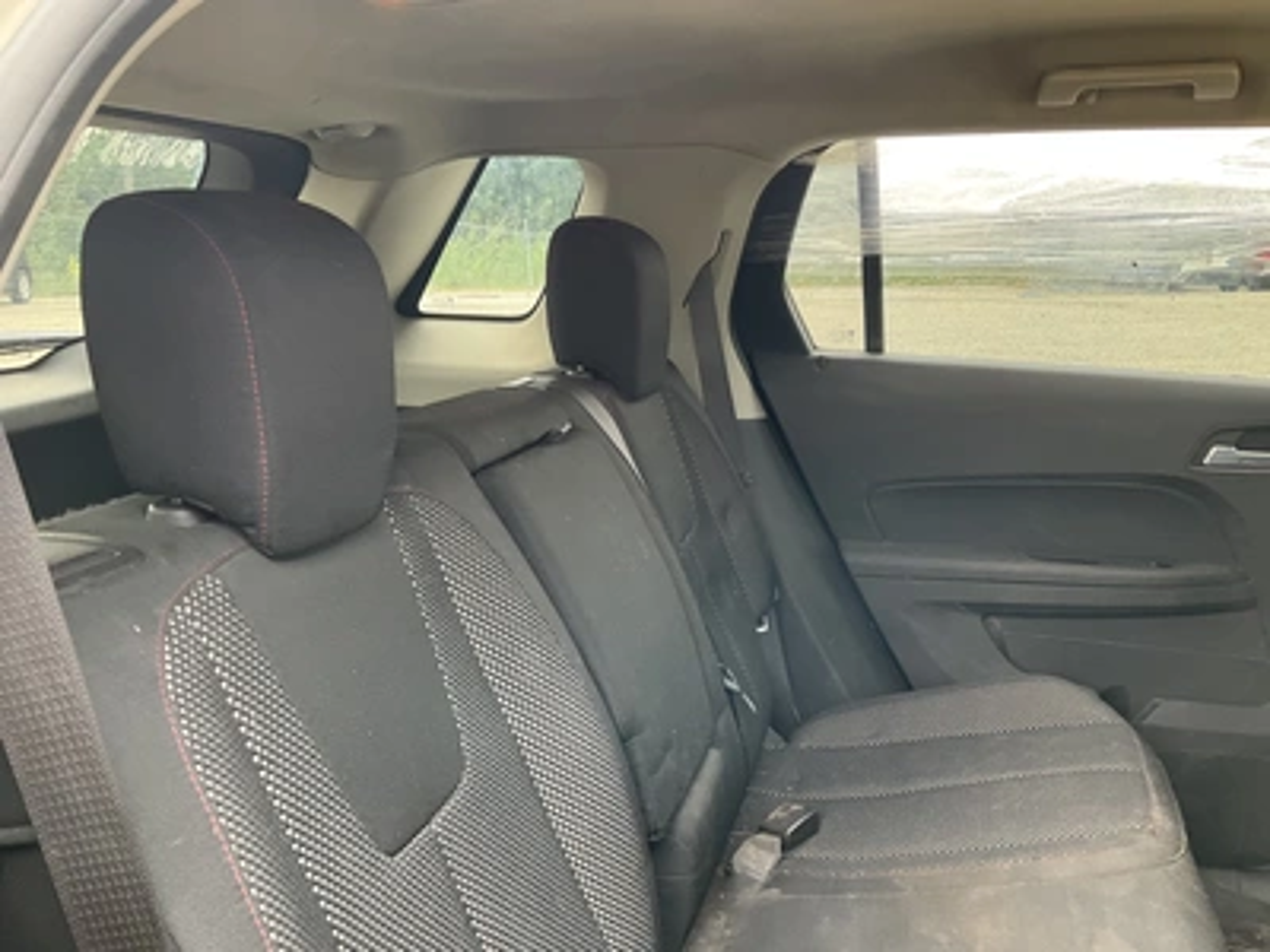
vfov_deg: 48.2
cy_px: 476
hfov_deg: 61.7
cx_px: 635
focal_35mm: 29
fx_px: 1064
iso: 64
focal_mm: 3
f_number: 1.8
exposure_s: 1/93
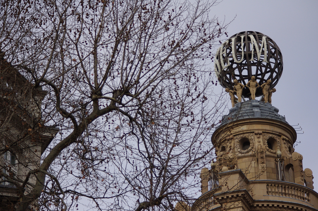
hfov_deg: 15.5
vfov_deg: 10.4
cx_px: 159
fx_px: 1165
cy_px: 106
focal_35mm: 132
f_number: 4
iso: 800
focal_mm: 87.5
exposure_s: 1/6000
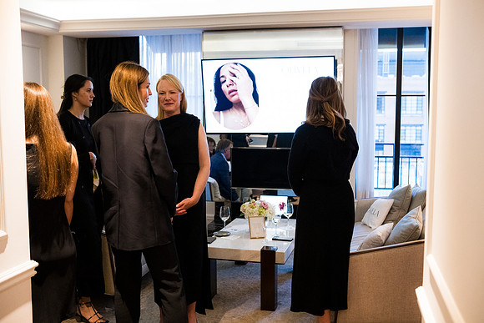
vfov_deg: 37.9
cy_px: 162
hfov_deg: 54.4
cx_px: 242
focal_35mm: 35
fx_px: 471
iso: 4500
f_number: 3.2
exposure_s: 1/160
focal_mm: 35
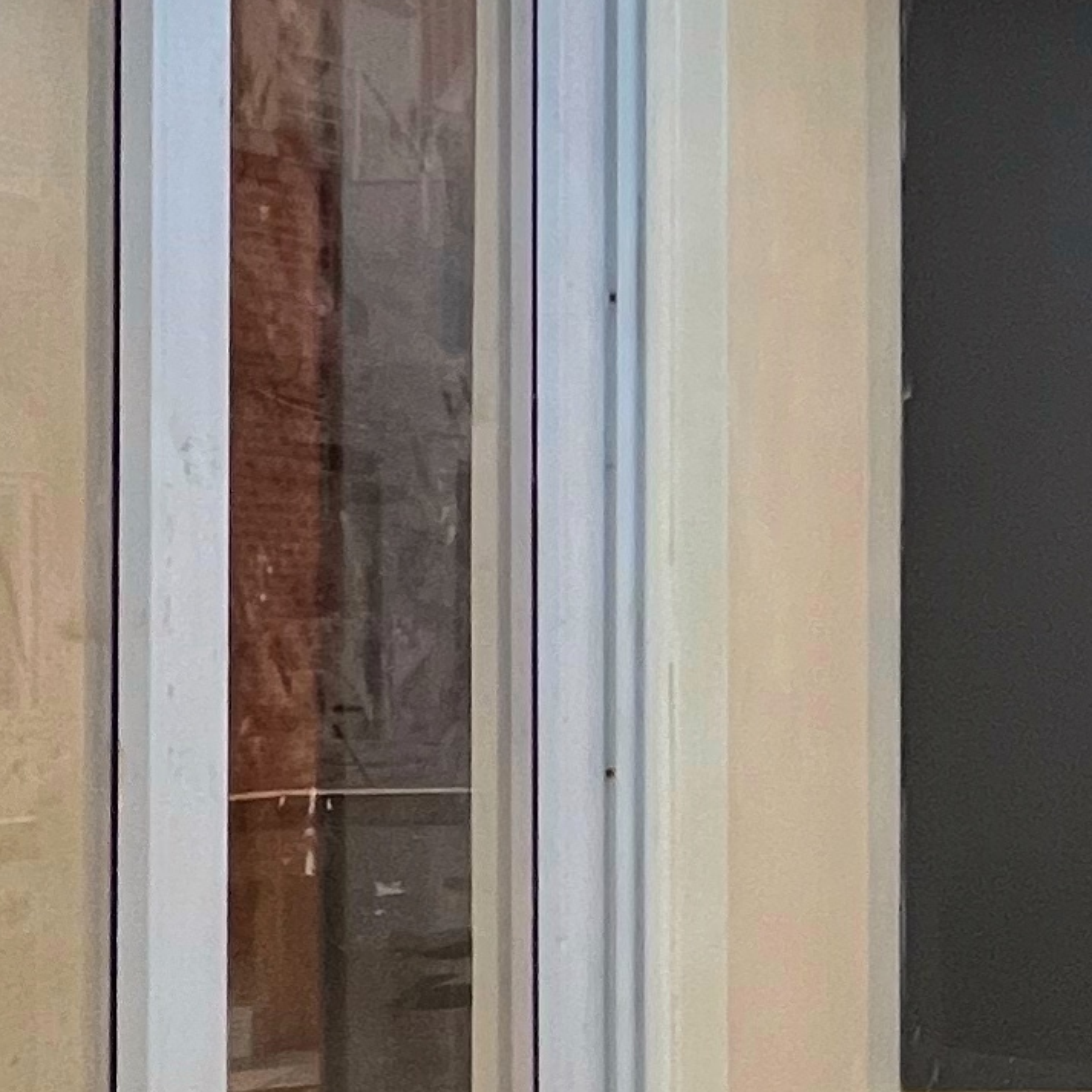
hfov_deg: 19.5
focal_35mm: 65
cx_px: 1983
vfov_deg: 26.5
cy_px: 582
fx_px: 2320
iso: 200
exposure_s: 1/100
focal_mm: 1.57
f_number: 1.8
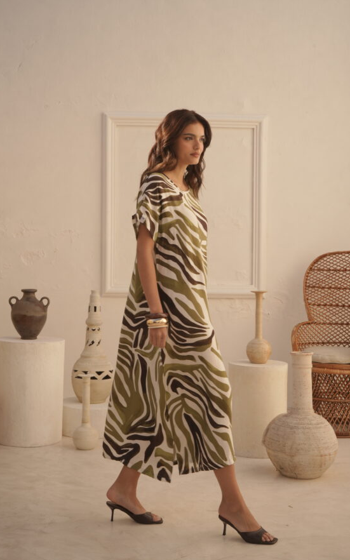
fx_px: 794
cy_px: 280
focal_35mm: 52
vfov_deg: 38.9
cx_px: 184
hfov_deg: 24.9
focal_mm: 50
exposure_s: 1/125
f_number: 11
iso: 200
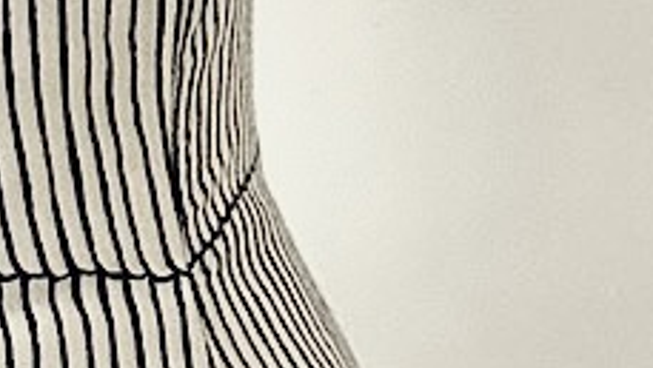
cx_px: -125
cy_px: 399
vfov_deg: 7.6
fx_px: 2737
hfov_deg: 13.3
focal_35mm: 158
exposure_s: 1/40
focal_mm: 5.7
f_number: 1.5
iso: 640
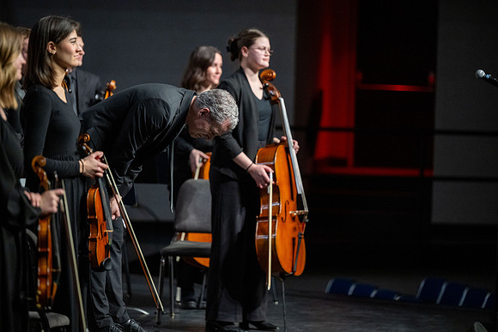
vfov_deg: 8.1
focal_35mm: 170
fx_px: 2352
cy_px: 166
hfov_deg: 12.1
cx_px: 249
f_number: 2.8
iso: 1600
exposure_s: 1/400
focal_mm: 170
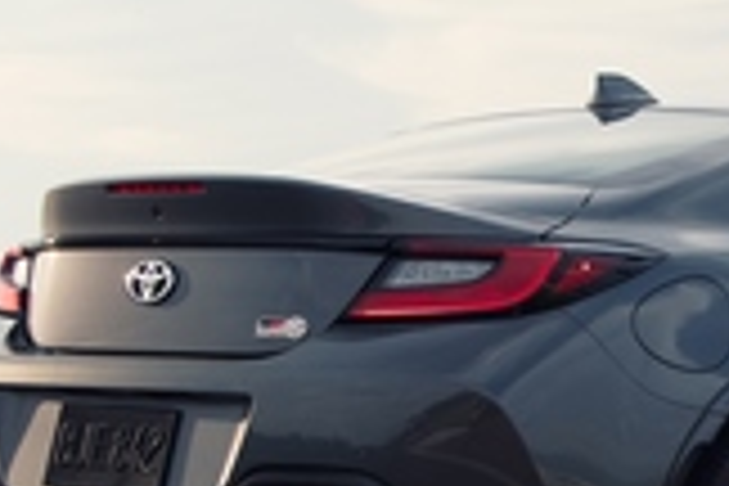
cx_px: 999
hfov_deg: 15.5
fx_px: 2531
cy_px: 452
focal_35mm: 125
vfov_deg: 10.9
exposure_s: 1/250
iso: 640
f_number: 8
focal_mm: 29
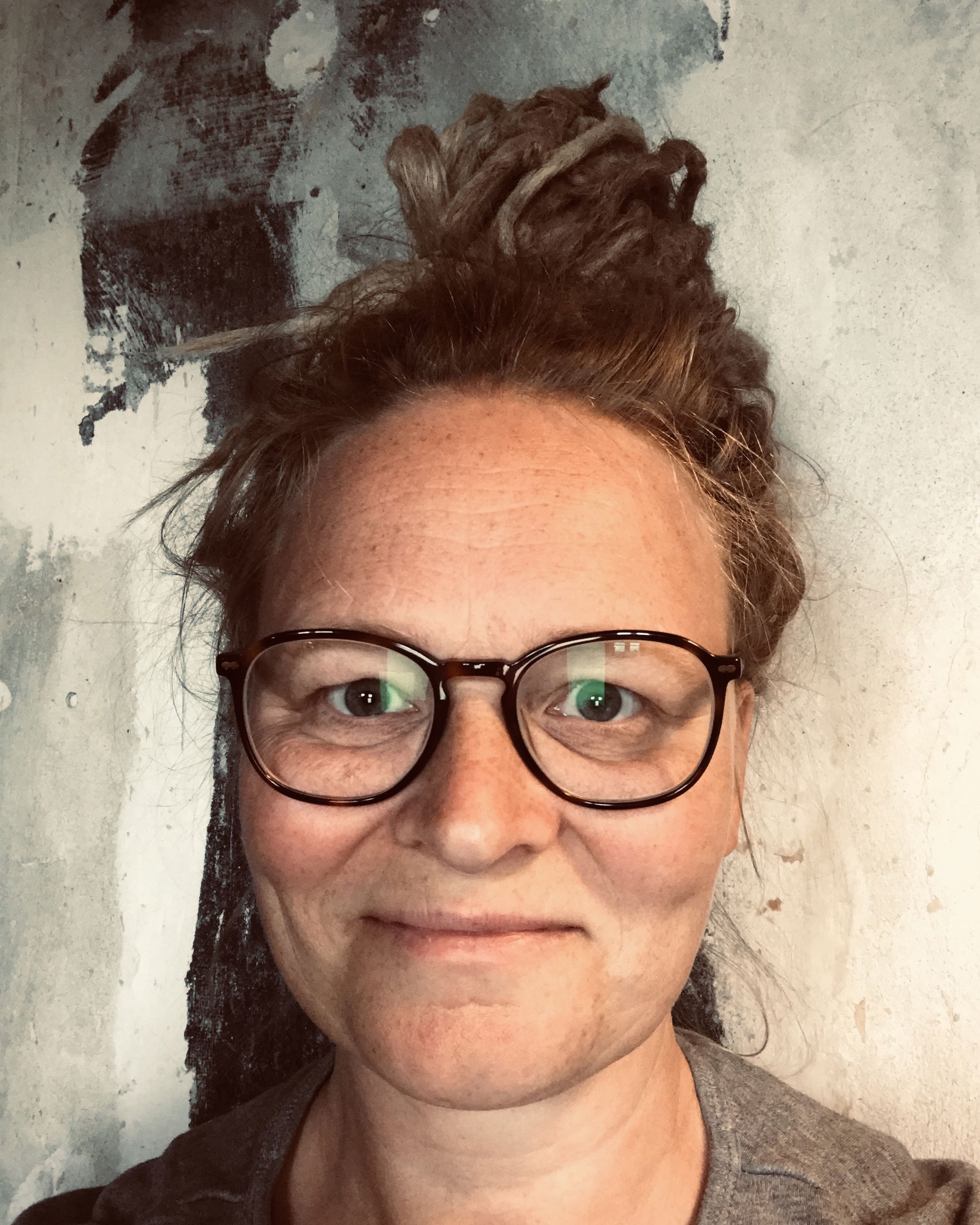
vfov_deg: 52.8
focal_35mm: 34
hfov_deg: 43.4
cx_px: 499
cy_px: 665
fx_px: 1233
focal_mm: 2.87
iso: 80
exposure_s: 1/33
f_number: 2.2
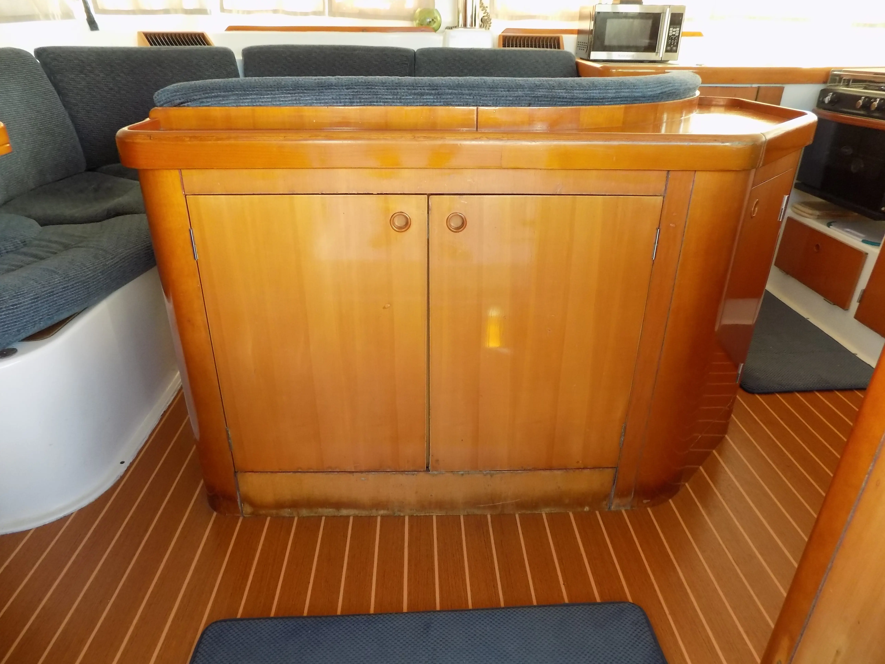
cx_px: 442
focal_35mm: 23
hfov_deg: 73.9
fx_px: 588
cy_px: 332
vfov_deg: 58.9
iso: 180
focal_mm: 4
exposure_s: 1/30
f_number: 3.1
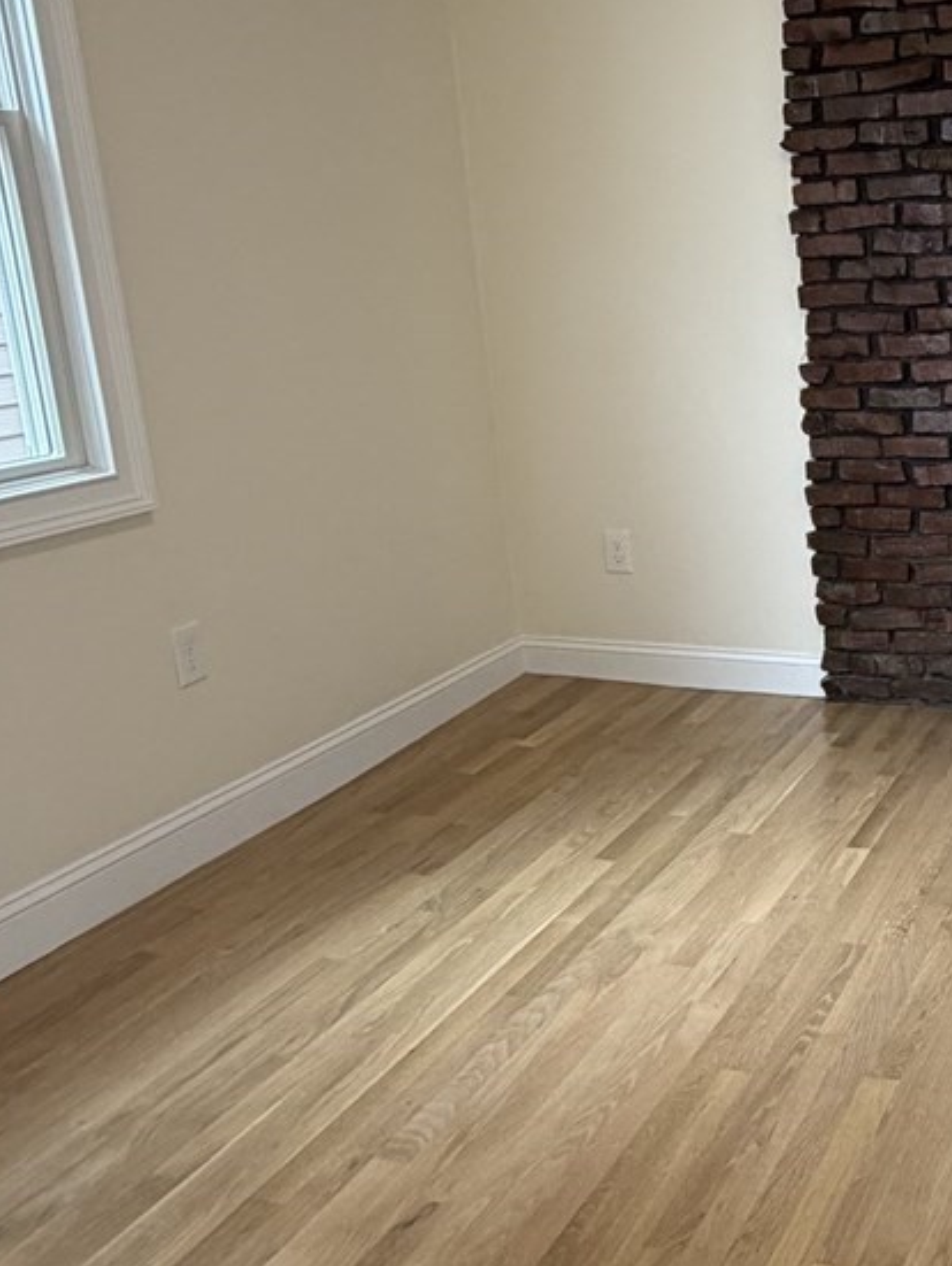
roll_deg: +3.4
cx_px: 929
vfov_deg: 47.8
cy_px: 572
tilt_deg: -12.8
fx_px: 1428
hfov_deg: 34.0
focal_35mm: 39
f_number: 2.2
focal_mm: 2.22
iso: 200
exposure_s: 1/120
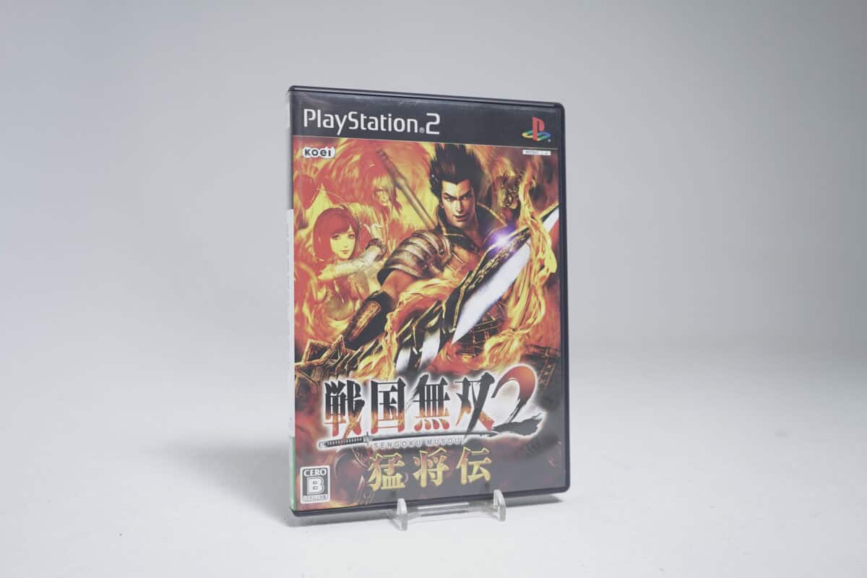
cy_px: 289
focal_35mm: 33
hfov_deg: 57.2
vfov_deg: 40.0
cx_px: 434
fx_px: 795
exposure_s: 1/25
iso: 640
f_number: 5.6
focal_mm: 33
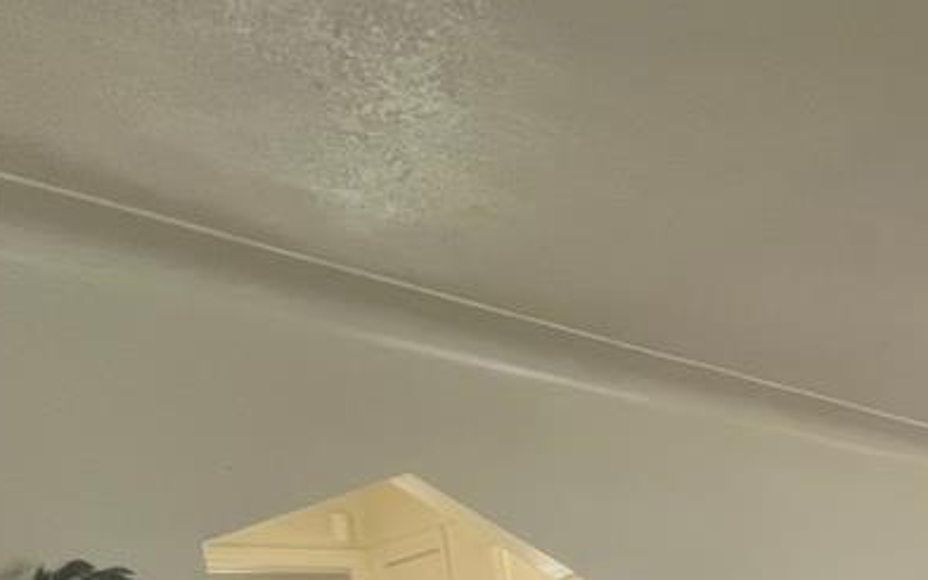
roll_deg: +1.5
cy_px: 890
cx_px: 1065
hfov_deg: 40.9
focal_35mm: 36
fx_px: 910
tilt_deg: -11.0
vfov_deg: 25.5
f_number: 1.8
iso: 250
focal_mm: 1.57
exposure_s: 1/68
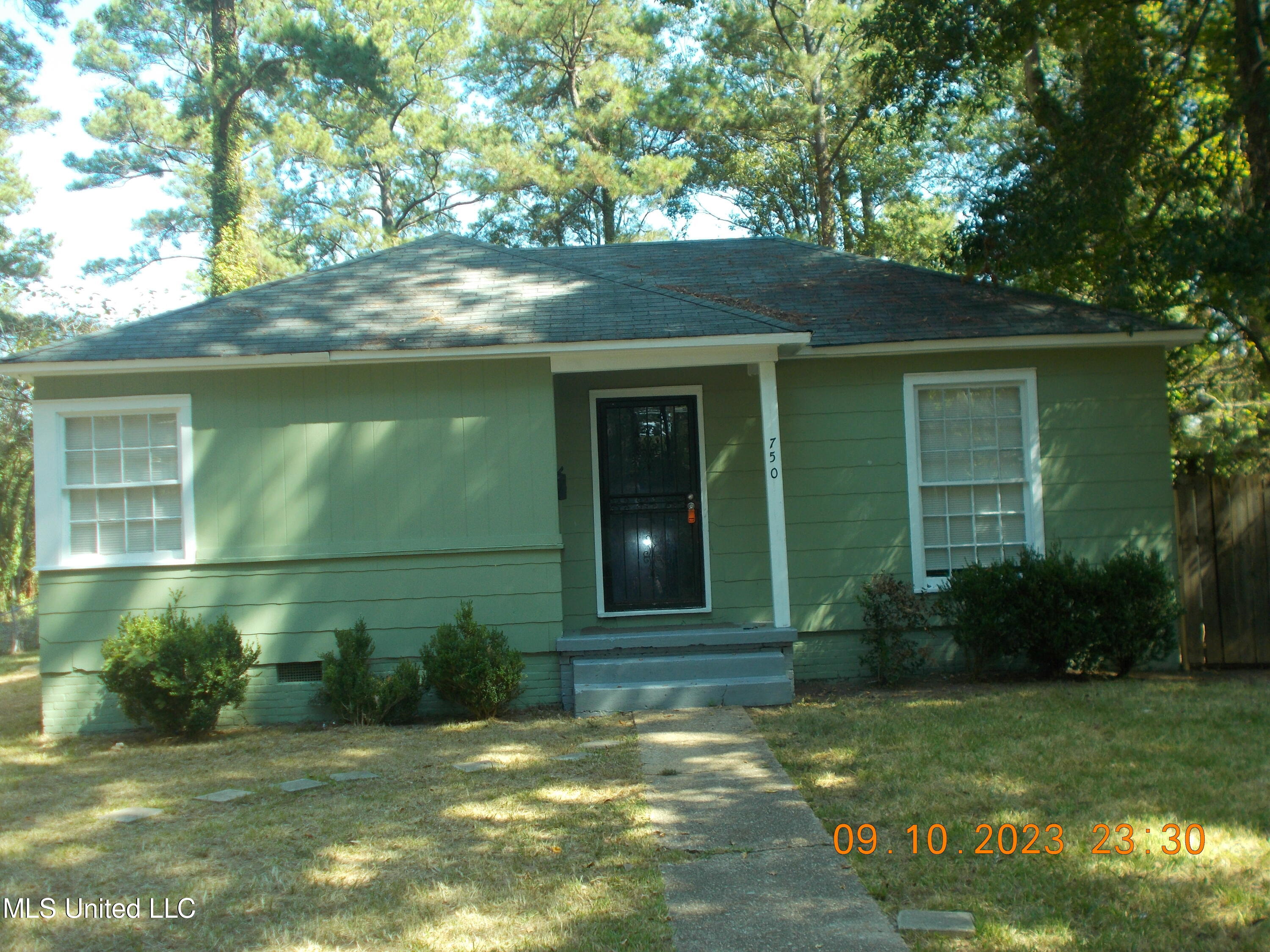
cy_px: 476
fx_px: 1431
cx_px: 635
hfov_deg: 47.9
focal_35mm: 39
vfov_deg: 36.8
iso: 80
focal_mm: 6.9
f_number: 3.9
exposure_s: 1/100
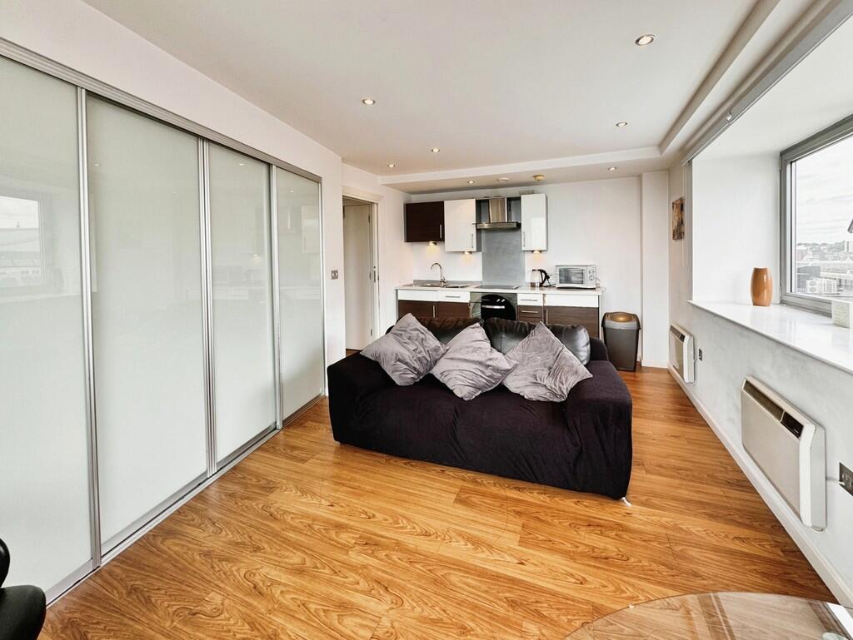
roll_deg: +0.8
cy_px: 320
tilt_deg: -5.0
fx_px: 345
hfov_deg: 102.0
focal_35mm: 14
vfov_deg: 85.7
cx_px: 426
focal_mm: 2.22
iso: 50
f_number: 2.2
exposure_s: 1/100
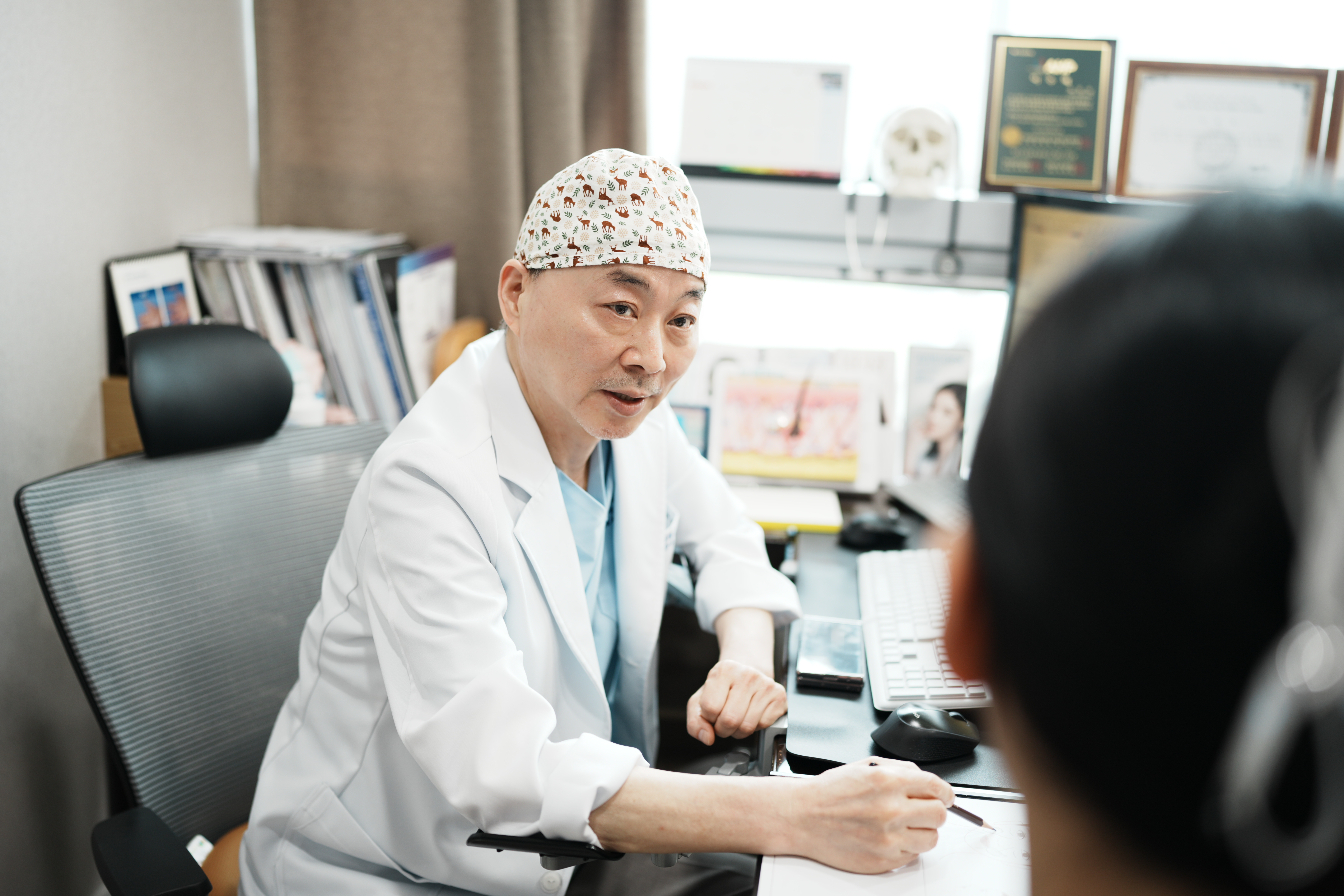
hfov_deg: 54.4
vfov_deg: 37.9
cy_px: 448
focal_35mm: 35
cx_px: 672
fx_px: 1307
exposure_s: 1/60
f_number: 1.4
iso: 100
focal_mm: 35
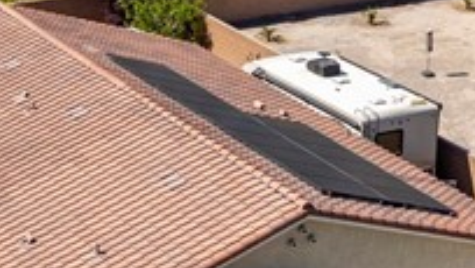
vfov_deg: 9.3
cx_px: 130
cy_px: 161
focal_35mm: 131
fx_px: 1651
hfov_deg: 16.3
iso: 100
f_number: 2.8
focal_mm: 12.29
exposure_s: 1/200
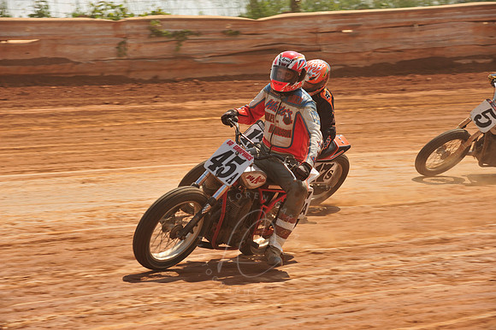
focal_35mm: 155
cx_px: 248
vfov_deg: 8.8
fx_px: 2134
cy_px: 165
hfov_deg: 13.3
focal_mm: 155
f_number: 10
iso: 200
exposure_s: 1/400
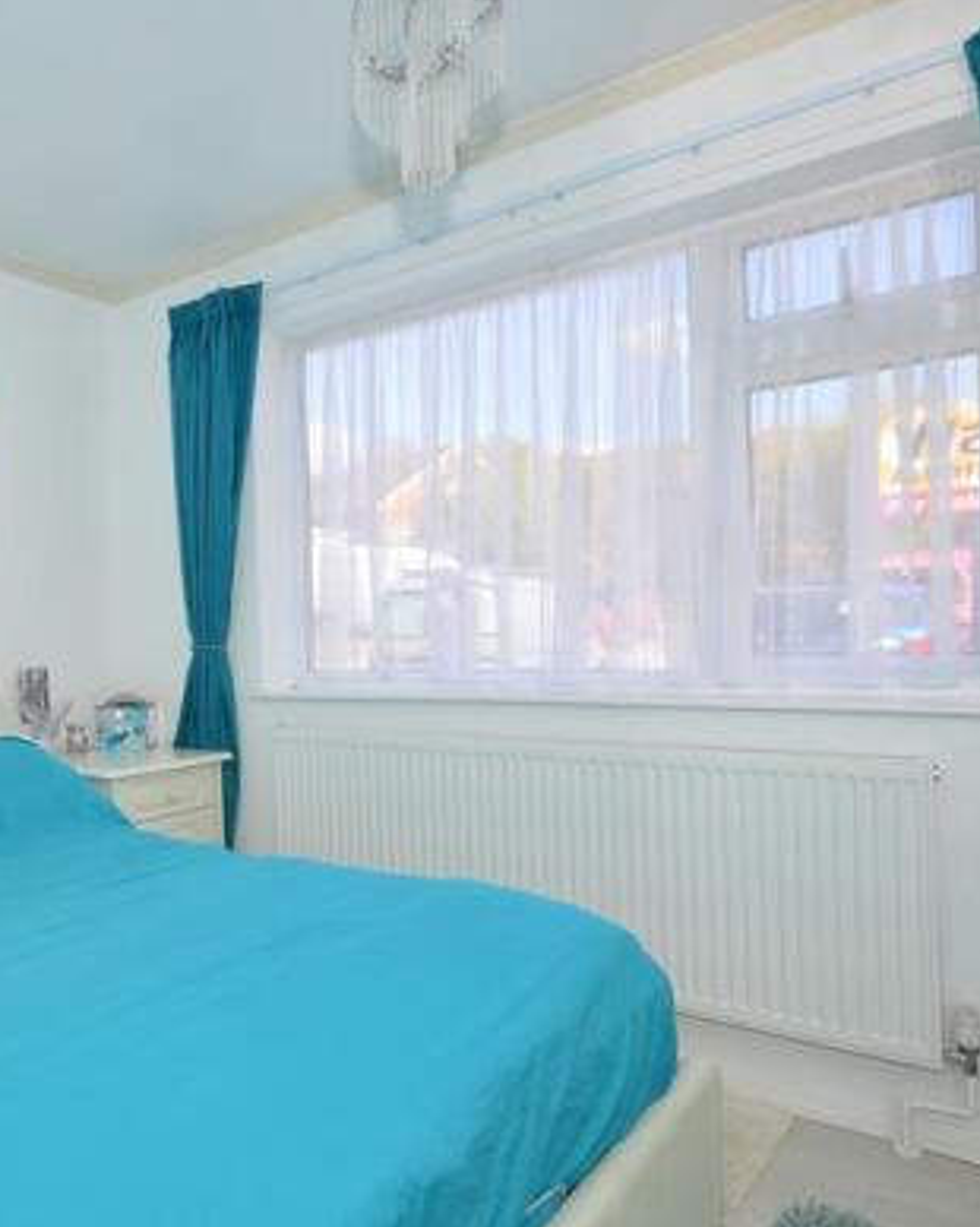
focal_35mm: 27
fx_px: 994
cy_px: 609
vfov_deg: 63.3
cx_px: 145
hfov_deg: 48.3
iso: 200
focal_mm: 11.5
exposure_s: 1/200
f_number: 6.3
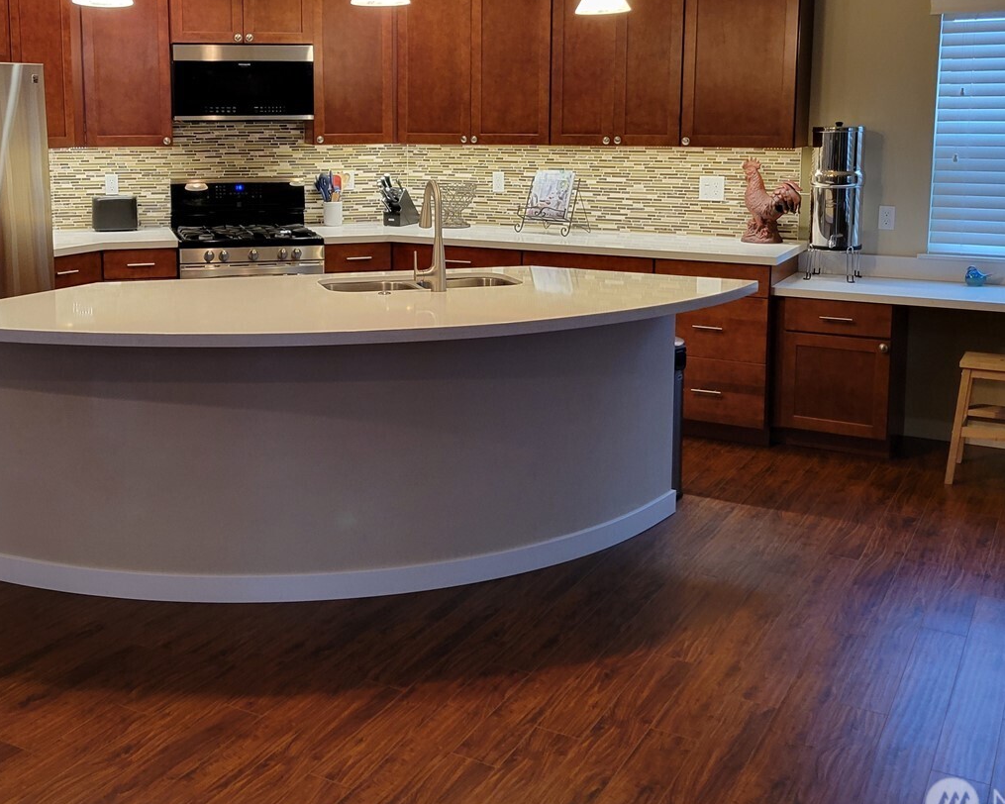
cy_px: 251
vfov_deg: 36.8
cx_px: 390
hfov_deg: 45.5
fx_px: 1190
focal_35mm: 40
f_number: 1.8
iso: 250
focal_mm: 5.4
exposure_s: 1/60
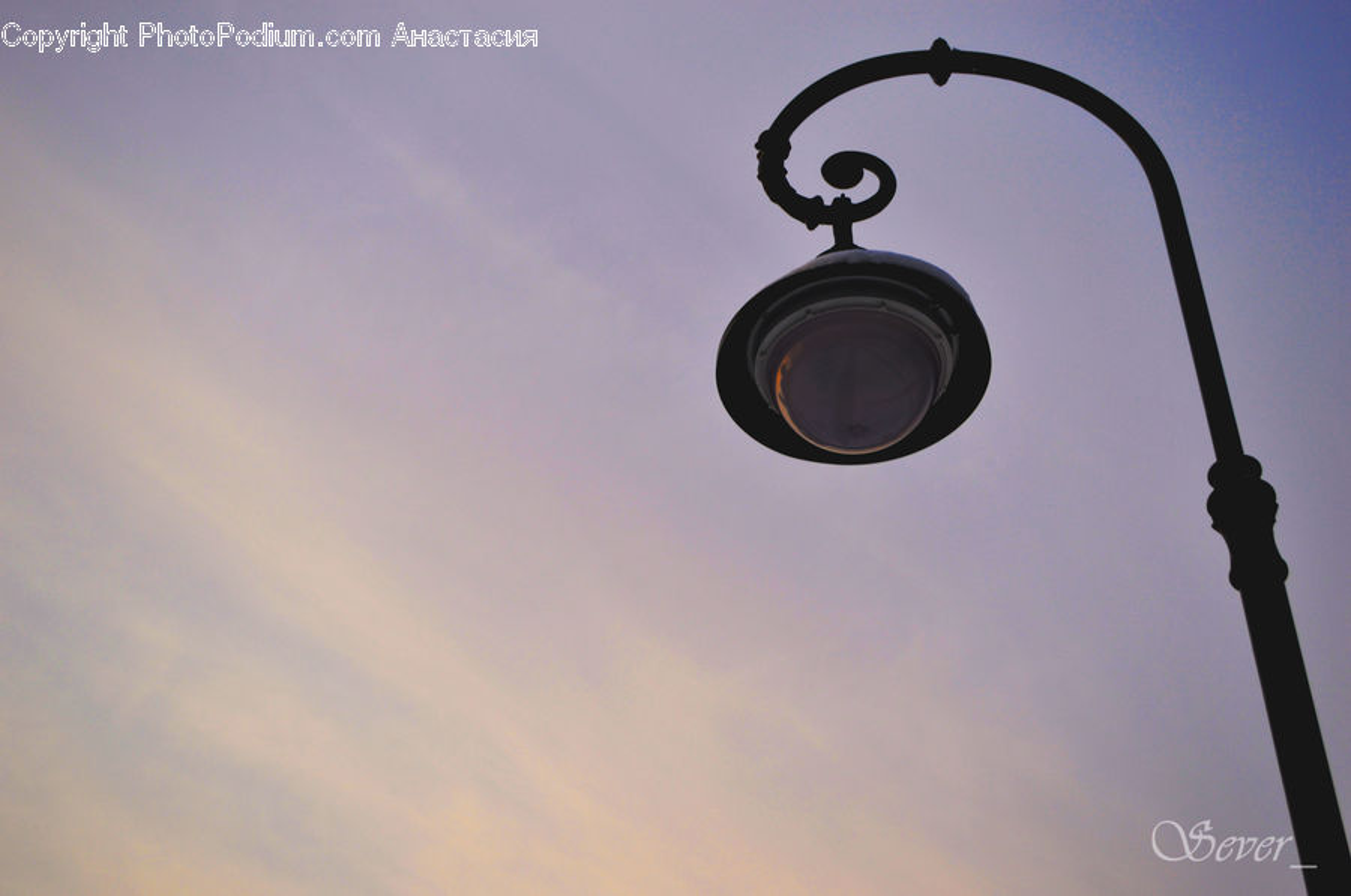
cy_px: 448
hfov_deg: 35.1
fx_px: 2136
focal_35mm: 57
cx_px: 676
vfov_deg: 23.7
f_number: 5.3
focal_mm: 38
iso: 400
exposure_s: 1/125
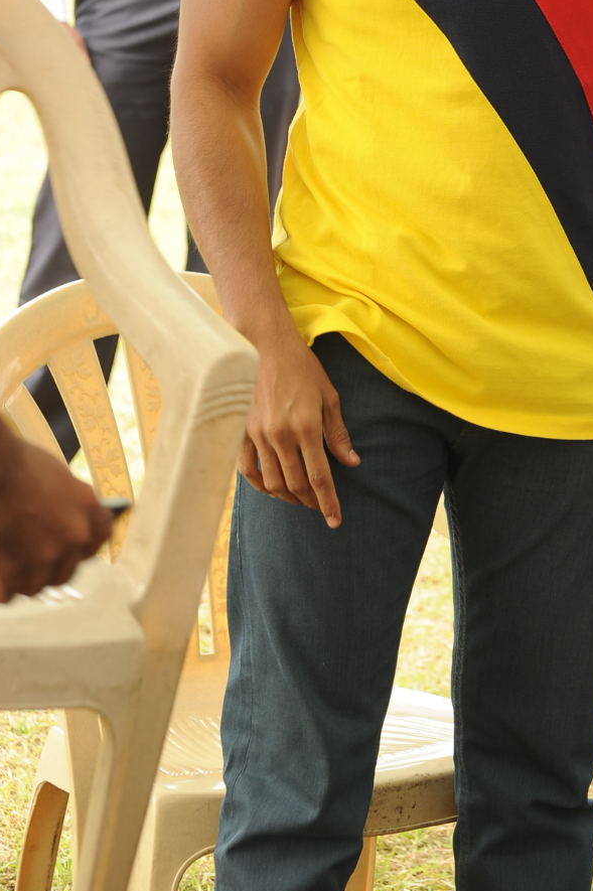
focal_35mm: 141
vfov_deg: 14.4
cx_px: 529
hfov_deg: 9.7
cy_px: 109
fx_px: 3488
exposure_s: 1/125
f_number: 6.3
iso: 400
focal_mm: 78
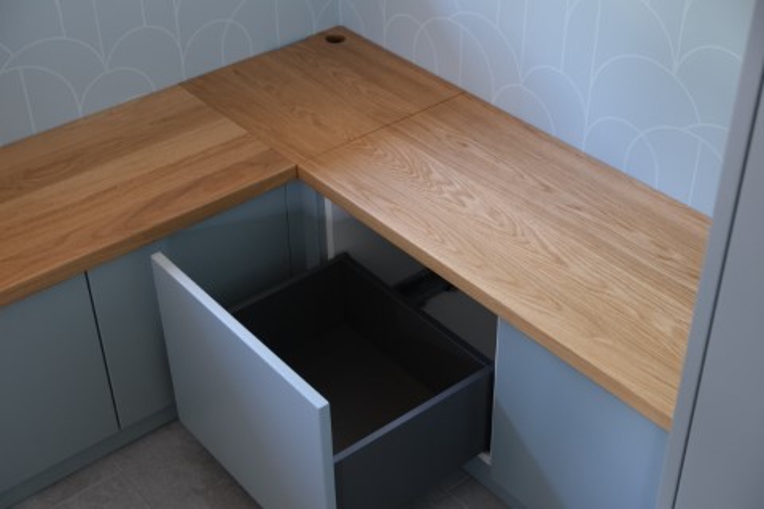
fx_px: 1040
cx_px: 382
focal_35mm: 49
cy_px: 254
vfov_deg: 27.5
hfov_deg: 40.3
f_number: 4.5
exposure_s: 1/50
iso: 2000
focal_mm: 32.9
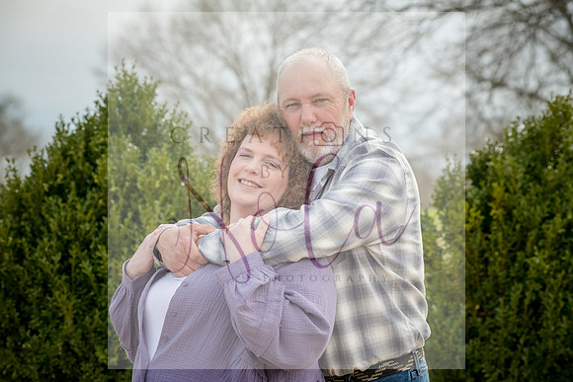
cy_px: 191
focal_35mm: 120
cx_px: 286
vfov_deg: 11.4
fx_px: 1910
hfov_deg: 17.1
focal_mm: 120
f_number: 7.1
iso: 400
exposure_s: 1/500
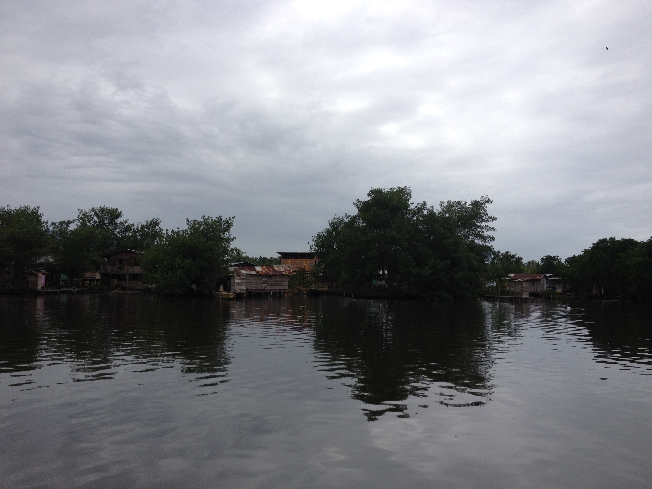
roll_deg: -1.0
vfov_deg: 40.7
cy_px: 244
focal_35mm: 35
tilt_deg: +1.1
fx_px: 659
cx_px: 326
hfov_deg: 52.6
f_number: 2.4
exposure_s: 1/2045
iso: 50
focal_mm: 4.28
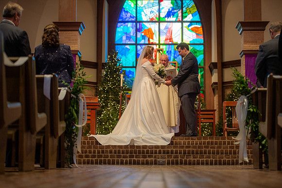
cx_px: 141
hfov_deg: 26.0
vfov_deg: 17.5
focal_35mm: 78
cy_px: 94
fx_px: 611
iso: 1250
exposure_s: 1/250
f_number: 2.8
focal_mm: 78
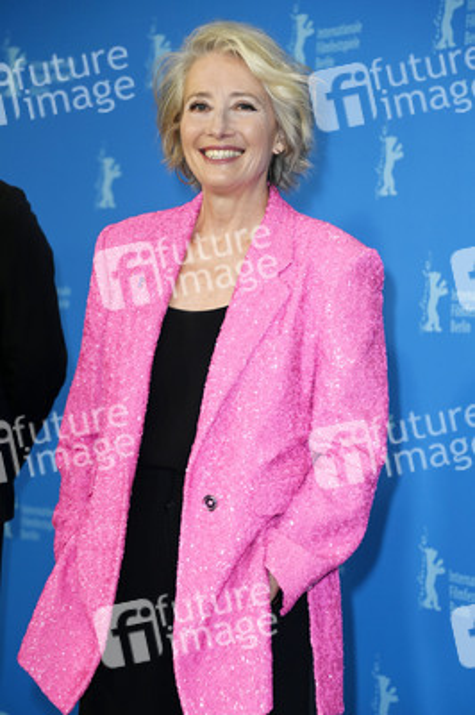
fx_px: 2419
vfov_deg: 16.8
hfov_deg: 11.2
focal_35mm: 122
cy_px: 358
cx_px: 238
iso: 800
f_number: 5.6
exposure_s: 1/200
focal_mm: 122
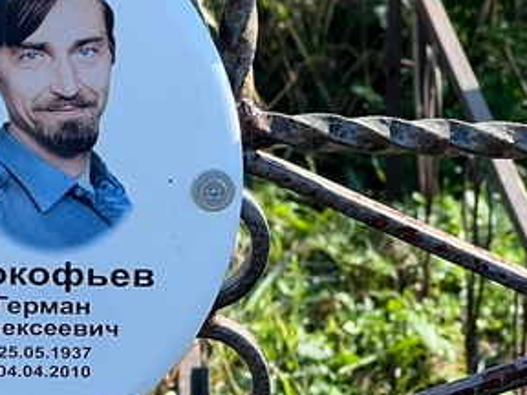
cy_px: 210
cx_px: 64
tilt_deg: -18.4
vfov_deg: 6.9
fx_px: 3258
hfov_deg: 9.2
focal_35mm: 214
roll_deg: +0.3
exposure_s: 1/234
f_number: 2.8
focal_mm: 9
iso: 32
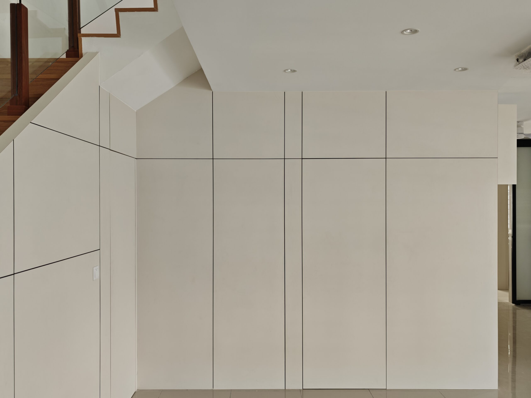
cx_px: 266
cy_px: 199
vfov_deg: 46.8
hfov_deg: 60.0
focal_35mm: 30
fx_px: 460
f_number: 1.63
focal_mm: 8.72
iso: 160
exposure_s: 1/100
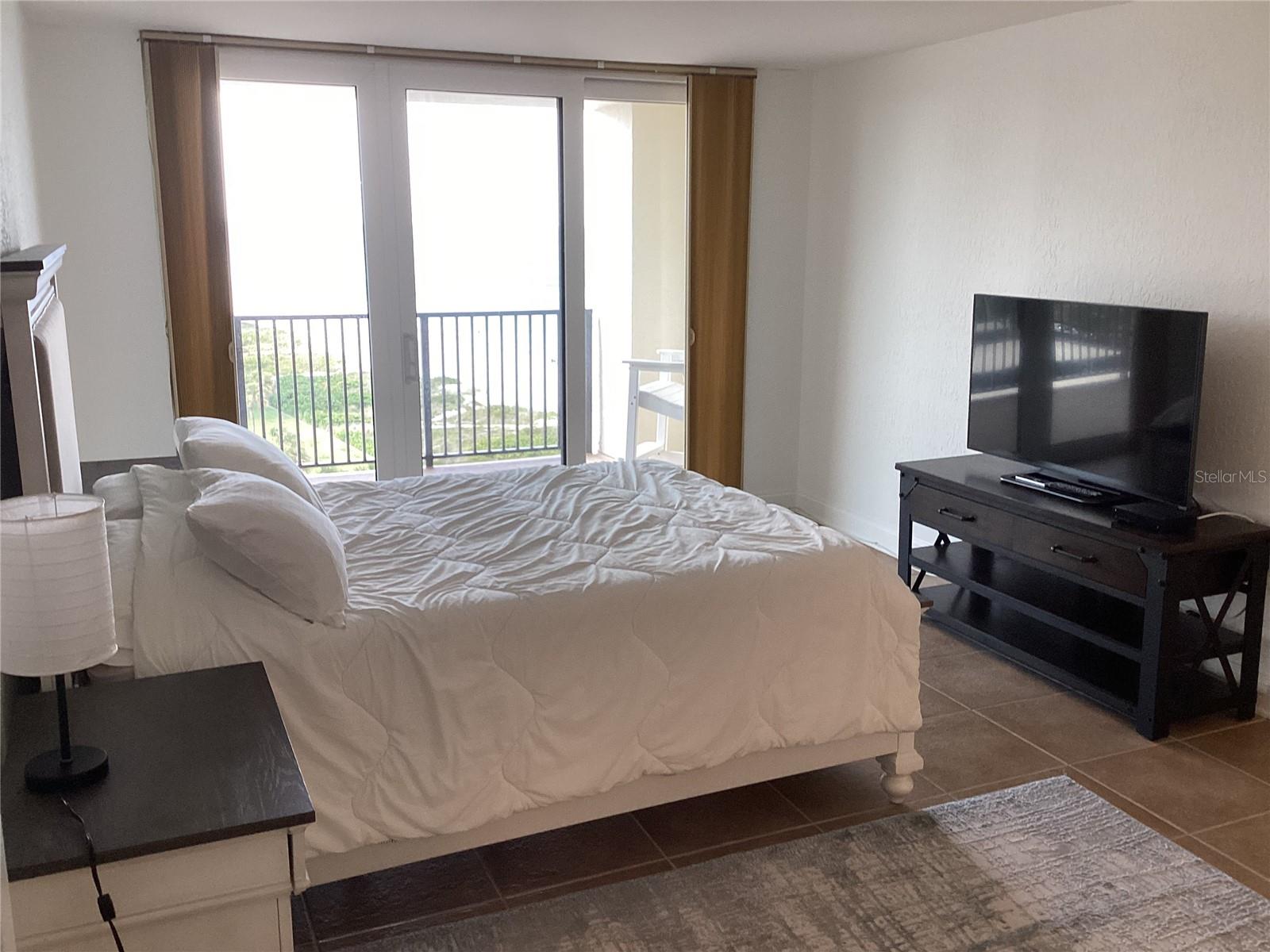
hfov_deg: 58.4
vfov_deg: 45.4
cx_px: 635
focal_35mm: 31
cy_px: 476
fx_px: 1137
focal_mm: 3.3
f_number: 2.4
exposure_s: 1/60
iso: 64
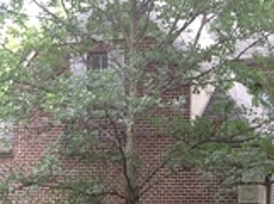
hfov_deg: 14.1
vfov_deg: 10.2
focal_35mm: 139
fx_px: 1098
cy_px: 333
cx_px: 247
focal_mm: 4.28
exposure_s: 1/60
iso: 50
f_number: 2.4
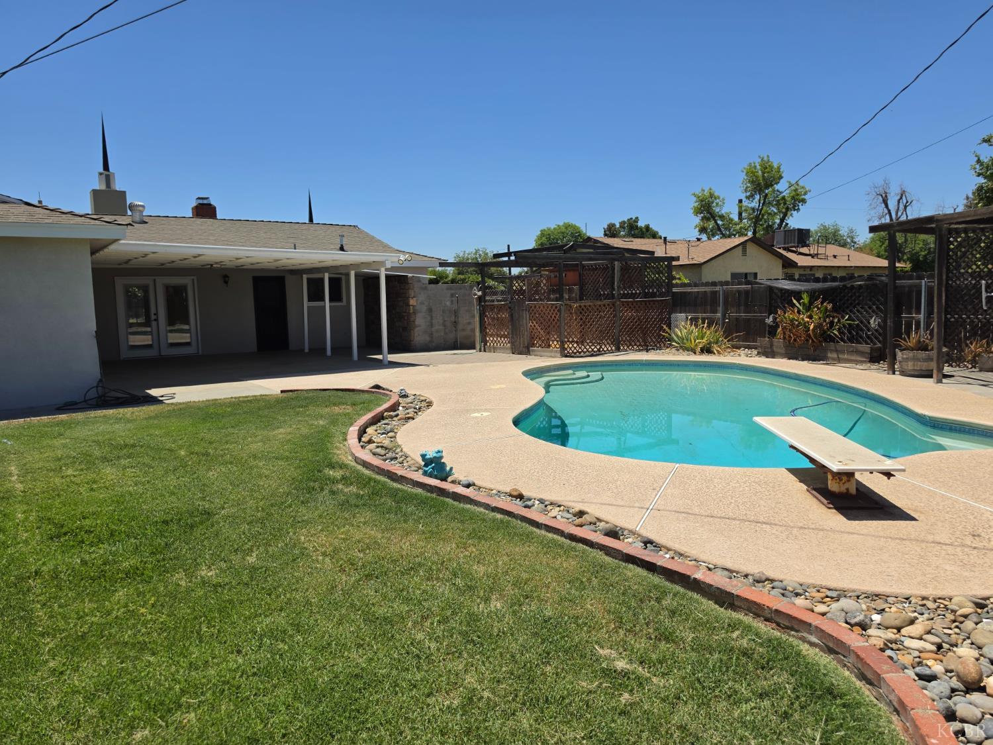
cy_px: 372
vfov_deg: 58.9
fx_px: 660
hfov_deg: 73.9
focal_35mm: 23
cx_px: 496
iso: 50
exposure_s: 1/7939
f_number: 1.4
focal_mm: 6.5
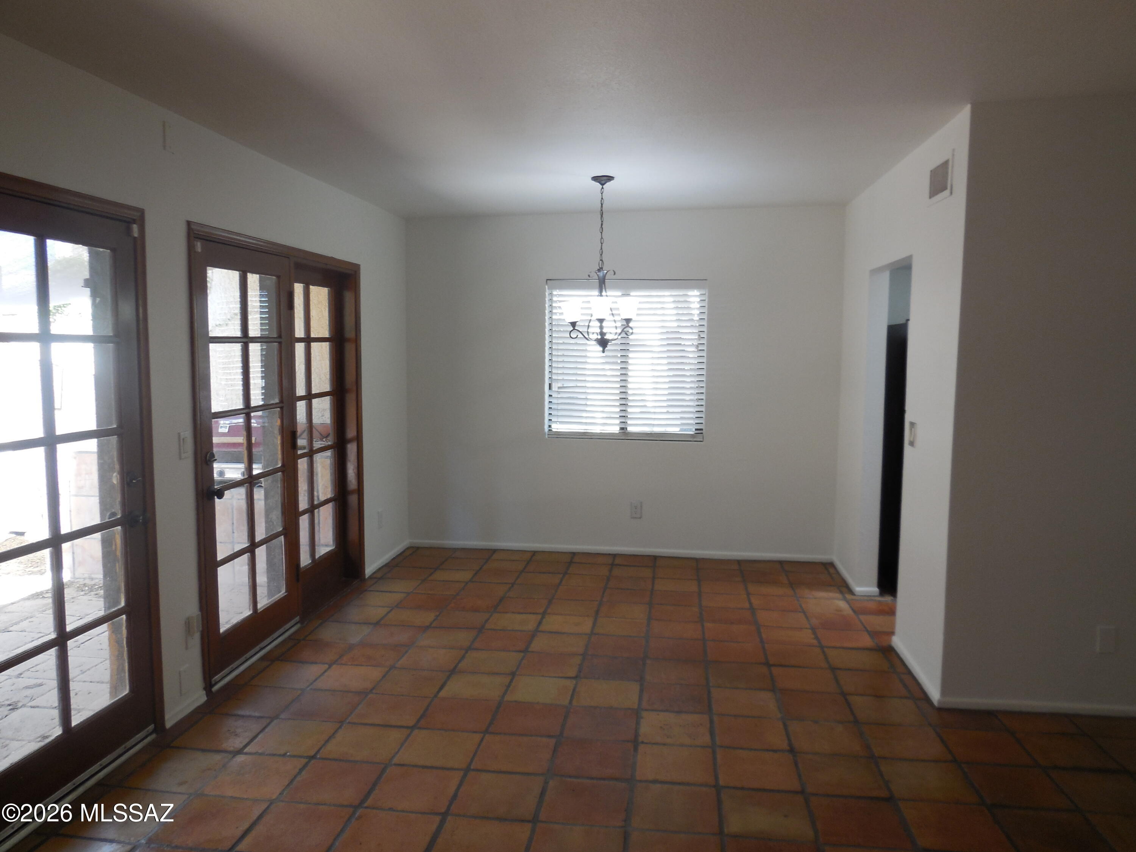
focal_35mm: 25
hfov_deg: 69.4
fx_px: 820
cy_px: 426
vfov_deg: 54.9
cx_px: 568
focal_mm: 4.5
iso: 125
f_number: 3.1
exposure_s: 1/50
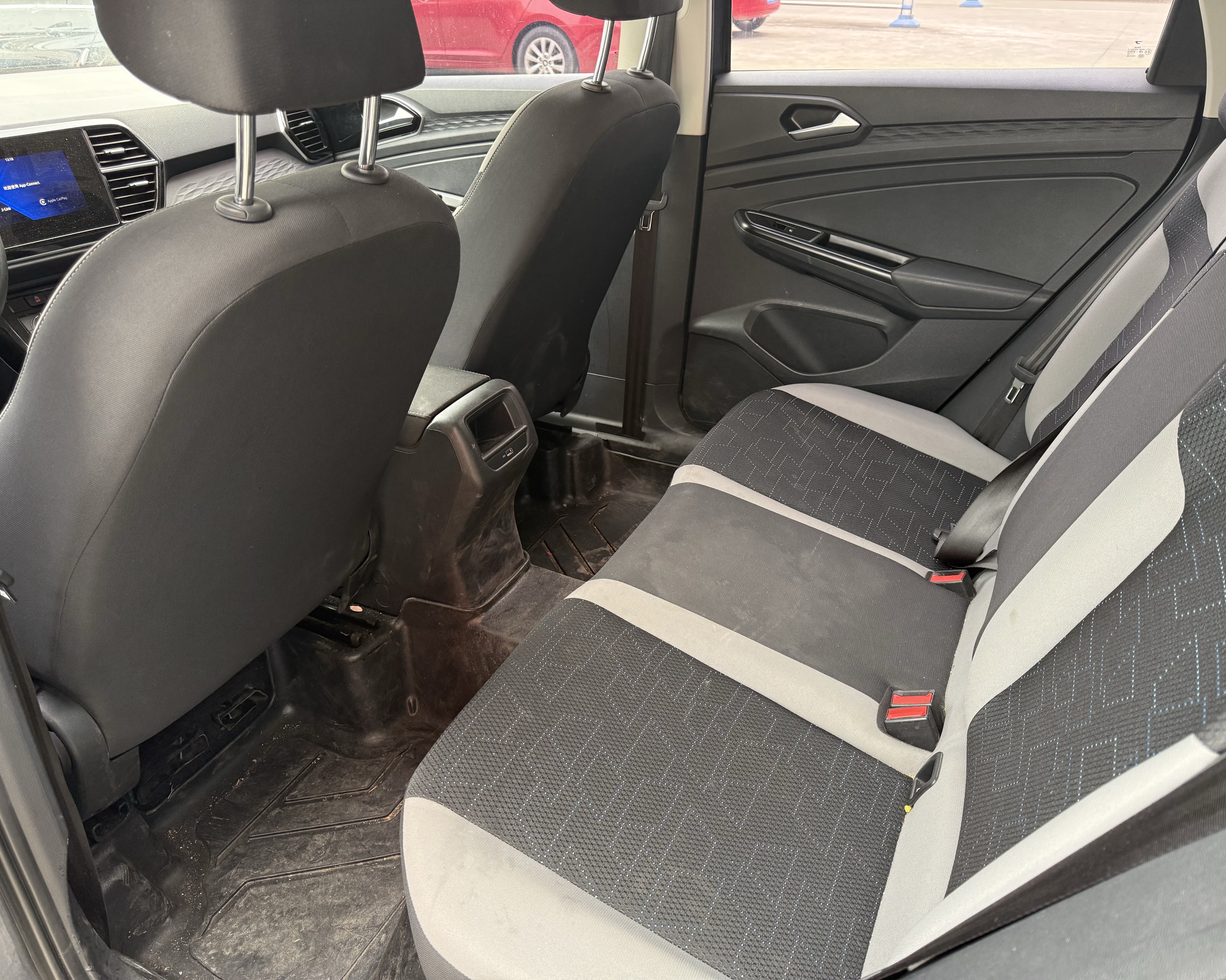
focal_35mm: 25
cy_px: 490
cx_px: 611
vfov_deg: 56.8
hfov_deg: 68.1
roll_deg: -0.1
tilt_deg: -31.1
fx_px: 907
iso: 200
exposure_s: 1/109
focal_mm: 6.76
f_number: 1.78
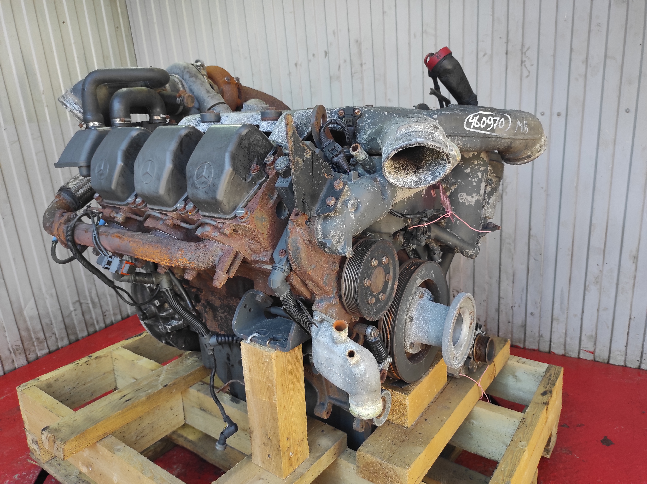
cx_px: 324
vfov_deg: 54.8
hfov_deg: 69.4
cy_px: 242
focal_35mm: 25
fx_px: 467
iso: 136
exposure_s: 1/100
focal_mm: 5.43
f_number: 1.89
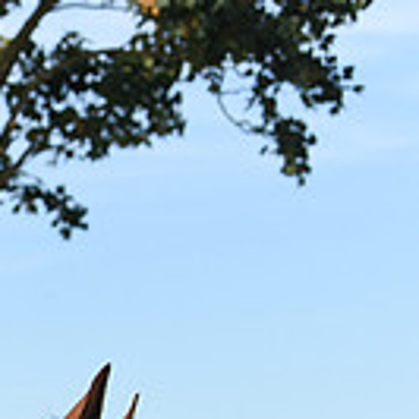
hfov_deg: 6.5
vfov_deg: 6.7
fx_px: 3561
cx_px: -485
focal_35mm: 260
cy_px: 584
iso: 400
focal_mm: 70
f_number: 5.6
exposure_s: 1/2000
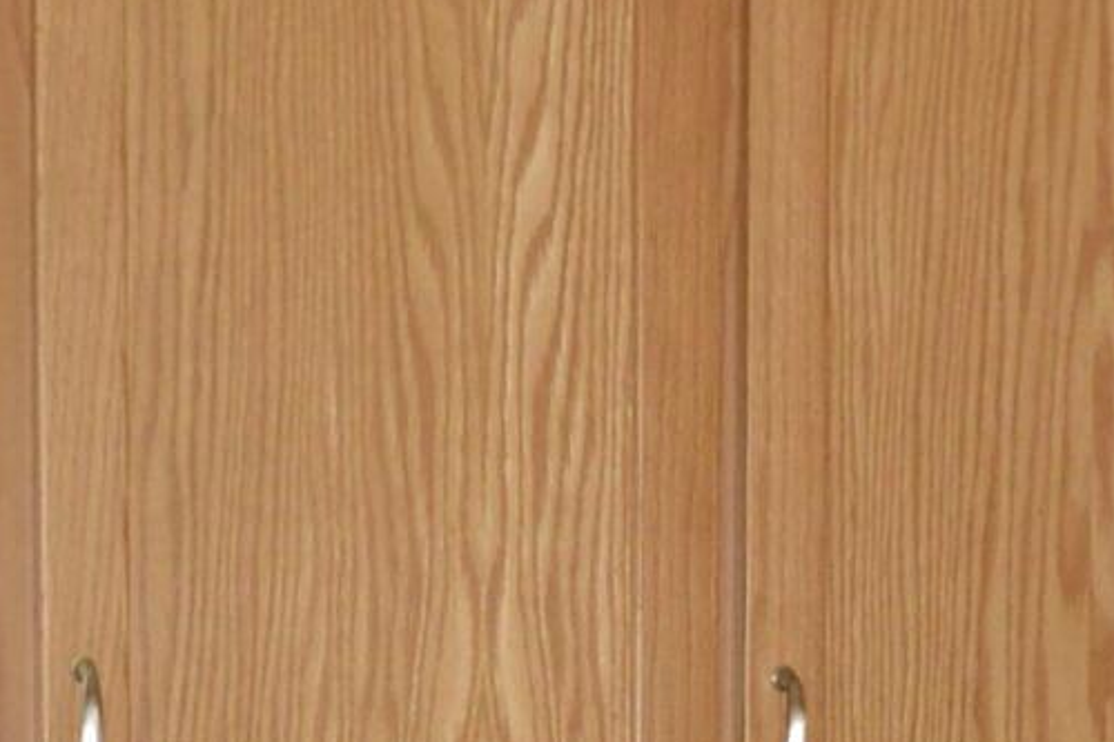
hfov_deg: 10.7
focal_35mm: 192
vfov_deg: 6.8
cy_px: 1755
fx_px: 5939
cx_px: 648
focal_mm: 32
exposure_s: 1/60
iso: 4000
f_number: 6.3
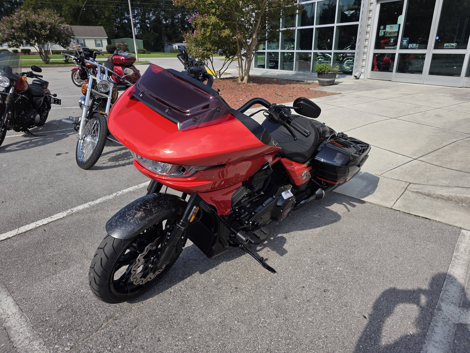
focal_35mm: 23
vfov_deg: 58.9
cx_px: 235
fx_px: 312
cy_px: 176
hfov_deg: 73.9
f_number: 1.7
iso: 80
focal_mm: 6.3
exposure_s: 1/6809
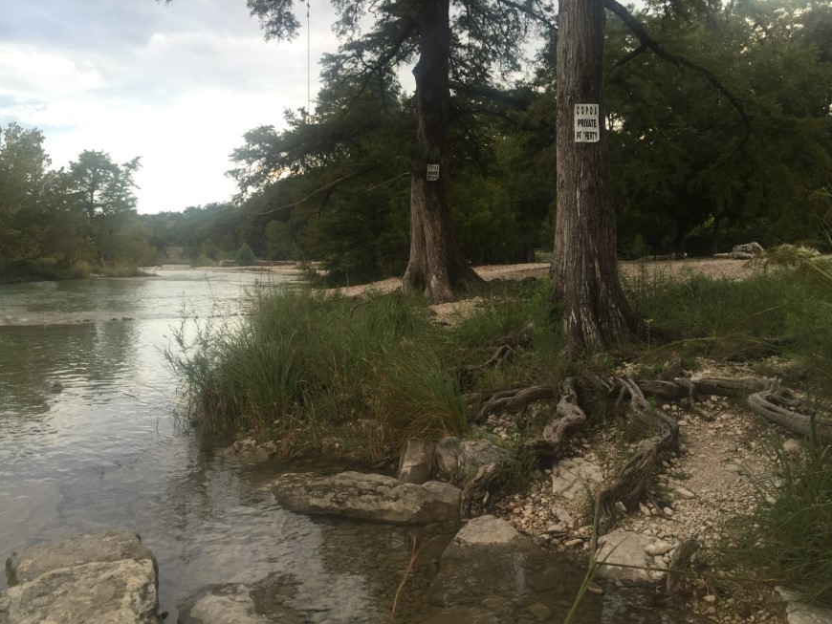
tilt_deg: -3.9
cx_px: 428
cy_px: 321
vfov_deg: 46.8
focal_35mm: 30
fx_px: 721
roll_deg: -0.7
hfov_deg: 59.9
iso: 32
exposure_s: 1/172
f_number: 2.2
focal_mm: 4.15
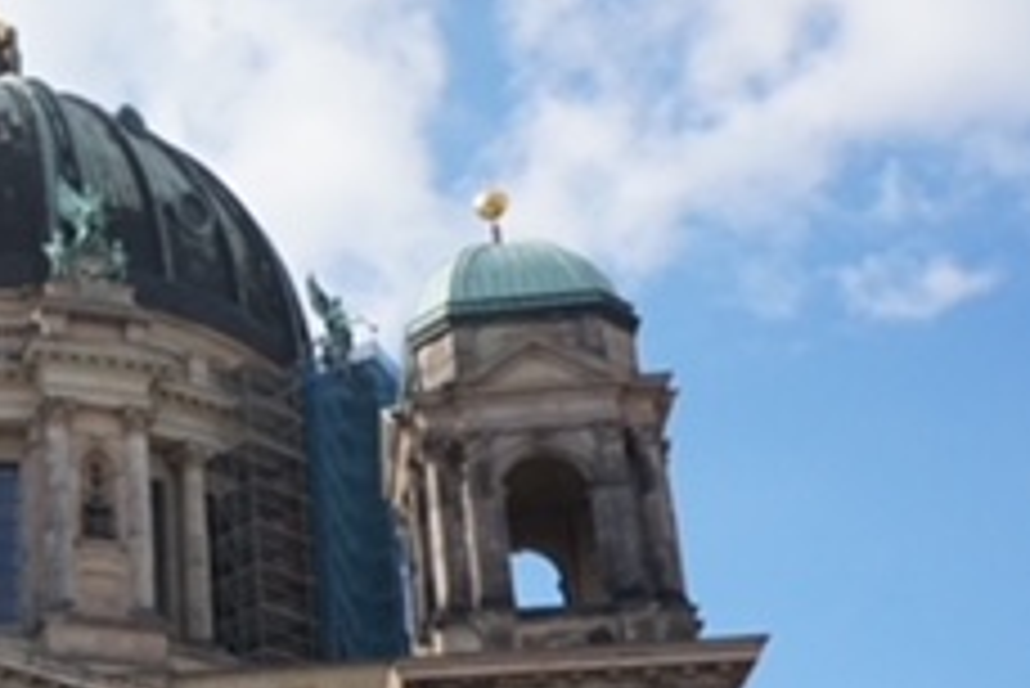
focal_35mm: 67
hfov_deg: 26.7
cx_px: -198
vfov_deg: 19.6
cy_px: 737
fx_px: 1918
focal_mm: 16
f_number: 13
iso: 1250
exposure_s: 1/800
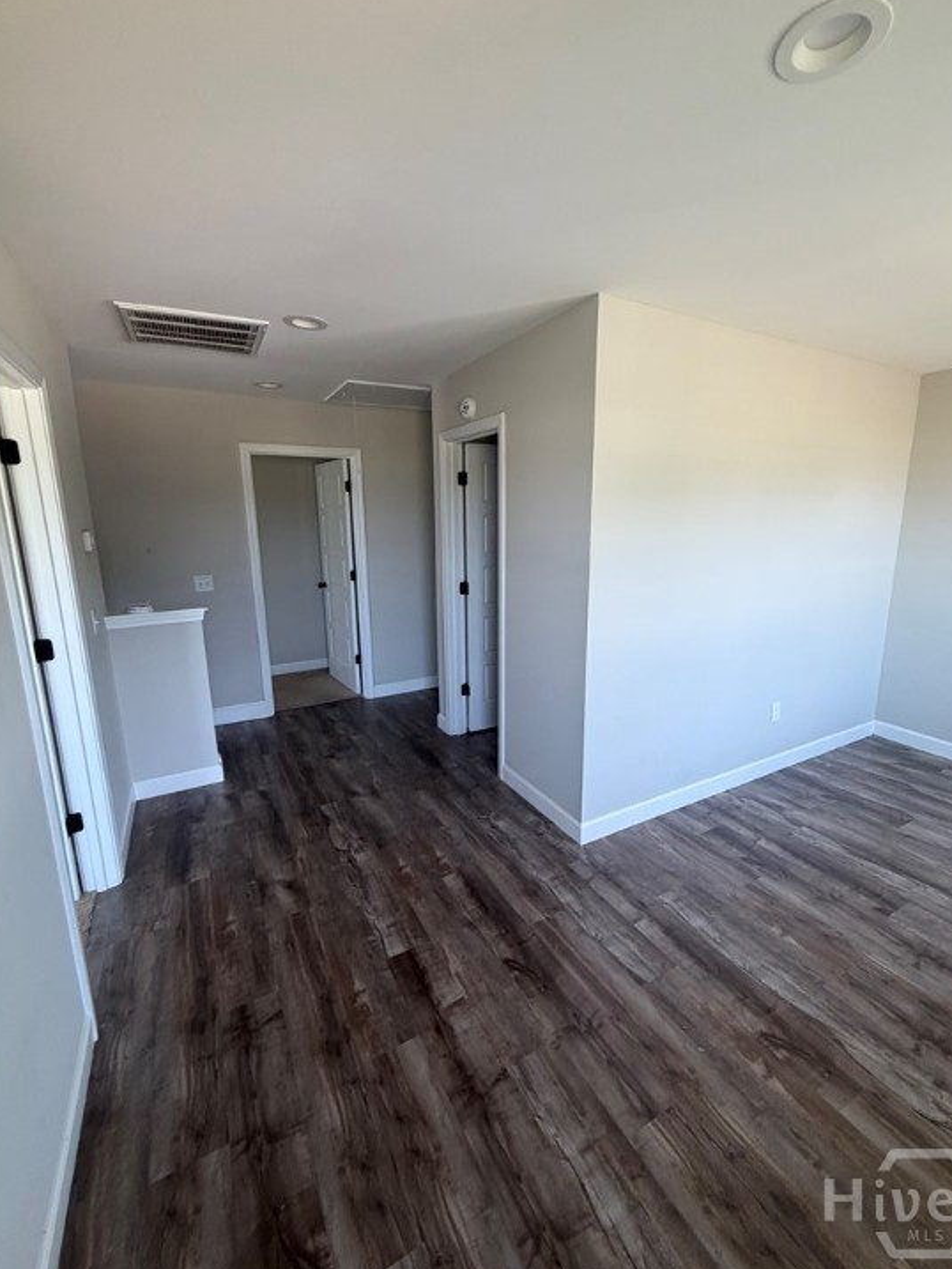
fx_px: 550
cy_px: 627
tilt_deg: -13.3
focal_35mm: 15
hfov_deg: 81.7
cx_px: 497
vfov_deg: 98.2
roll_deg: +0.1
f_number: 2.2
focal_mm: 2.22
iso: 160
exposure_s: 1/121
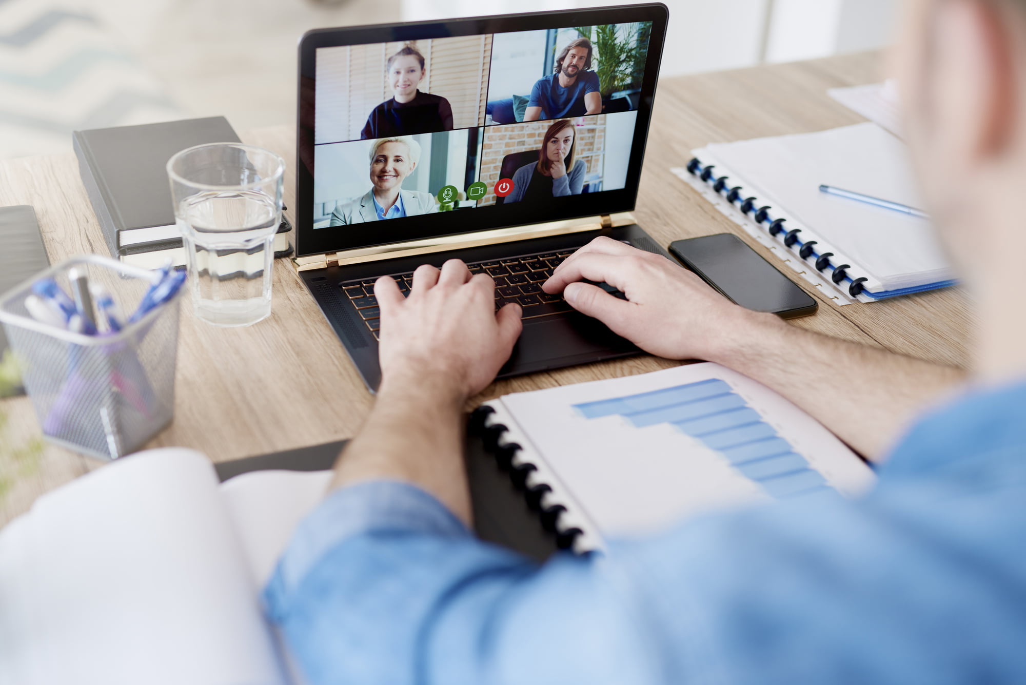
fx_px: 1425
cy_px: 342
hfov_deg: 39.6
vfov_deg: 27.0
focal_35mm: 50
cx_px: 513
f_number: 2.2
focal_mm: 50
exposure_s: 1/125
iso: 160
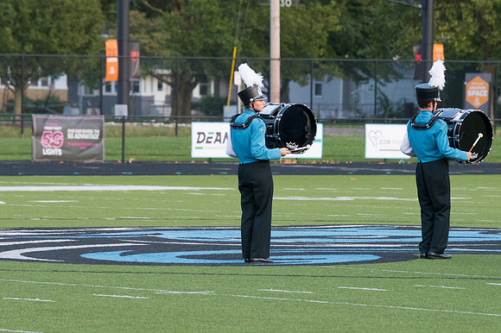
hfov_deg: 6.9
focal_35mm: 300
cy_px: 166
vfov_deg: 4.6
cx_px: 250
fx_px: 4172
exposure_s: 1/1600
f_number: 5.6
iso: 2000
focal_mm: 200
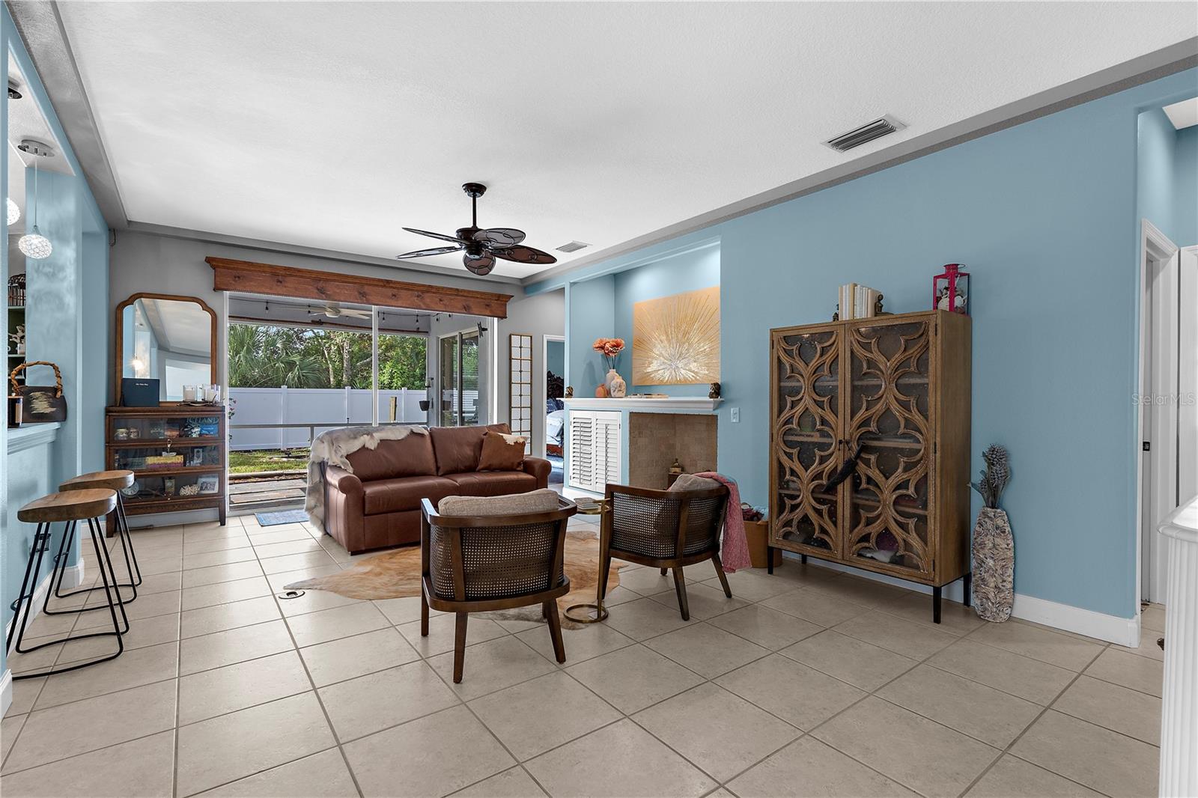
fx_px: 532
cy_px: 399
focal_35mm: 16
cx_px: 599
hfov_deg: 96.7
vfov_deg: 73.7
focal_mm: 16
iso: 400
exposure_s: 1/8
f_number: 8
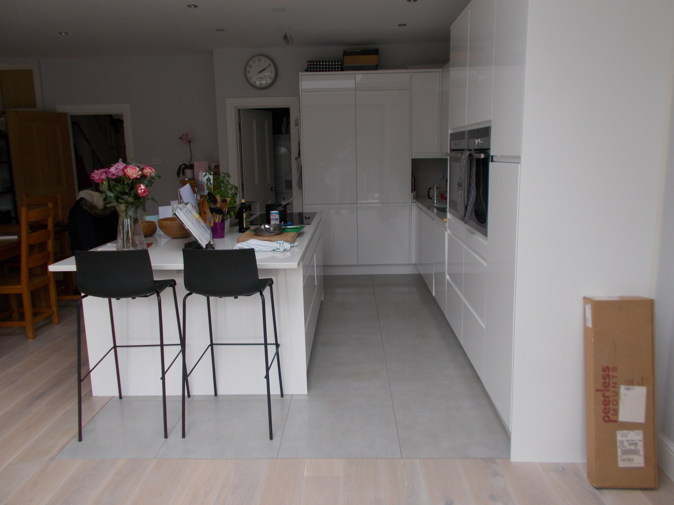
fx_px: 506
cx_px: 337
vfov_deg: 53.1
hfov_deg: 67.3
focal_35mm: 26
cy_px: 252
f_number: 3.2
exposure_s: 1/60
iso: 80
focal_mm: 4.6
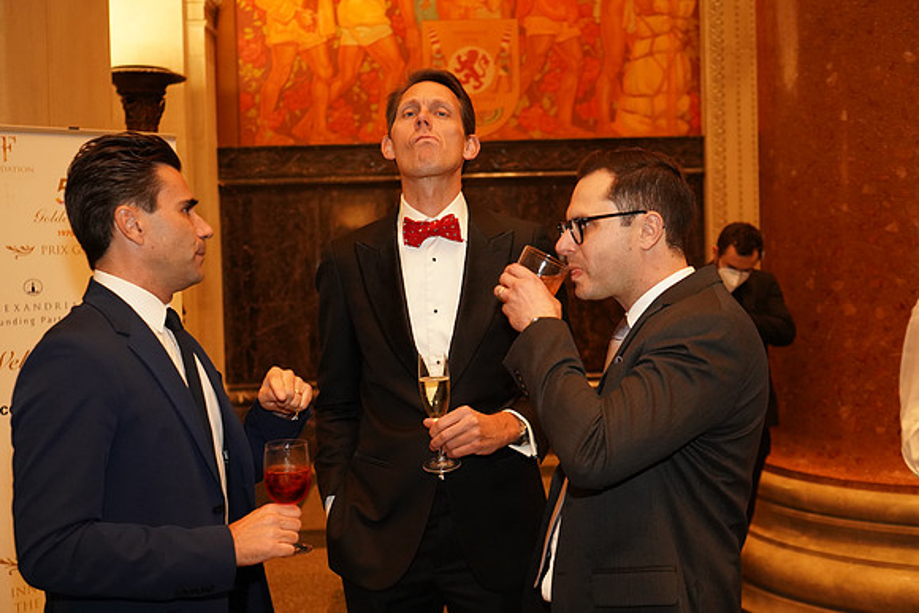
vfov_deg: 31.9
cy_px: 306
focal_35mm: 42
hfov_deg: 46.4
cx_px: 460
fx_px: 1072
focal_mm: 42
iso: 6400
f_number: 4
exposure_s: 1/125
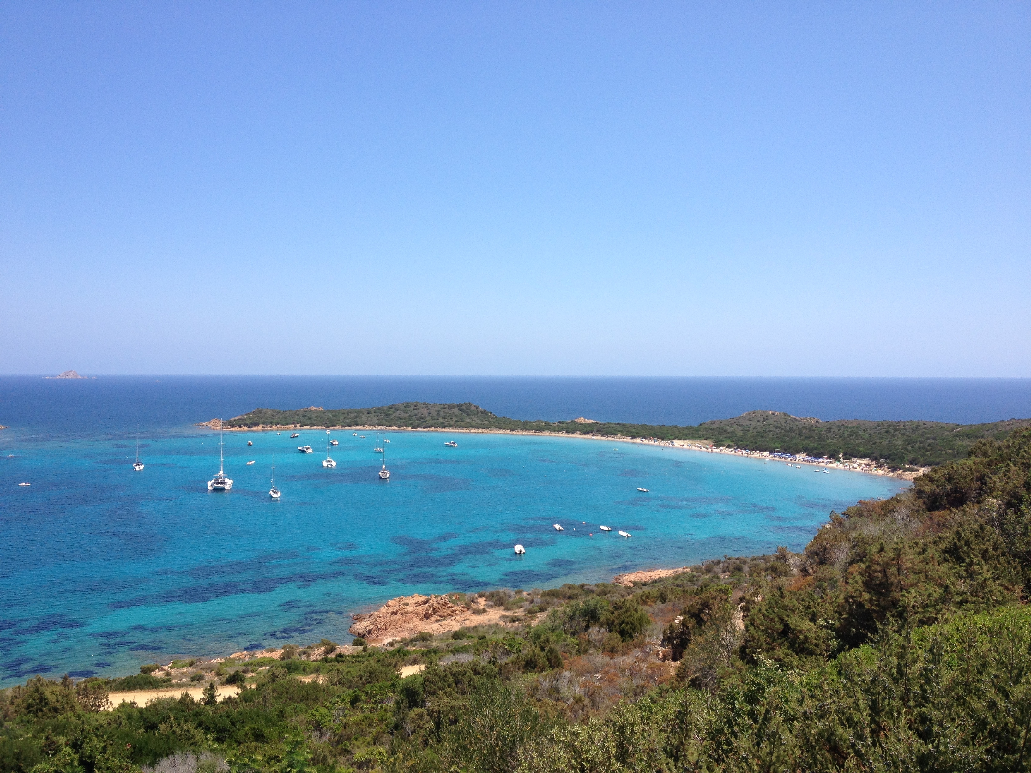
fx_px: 1042
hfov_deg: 52.6
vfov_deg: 40.7
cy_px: 386
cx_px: 516
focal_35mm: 35
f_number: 2.4
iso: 50
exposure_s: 1/1577
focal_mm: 4.28
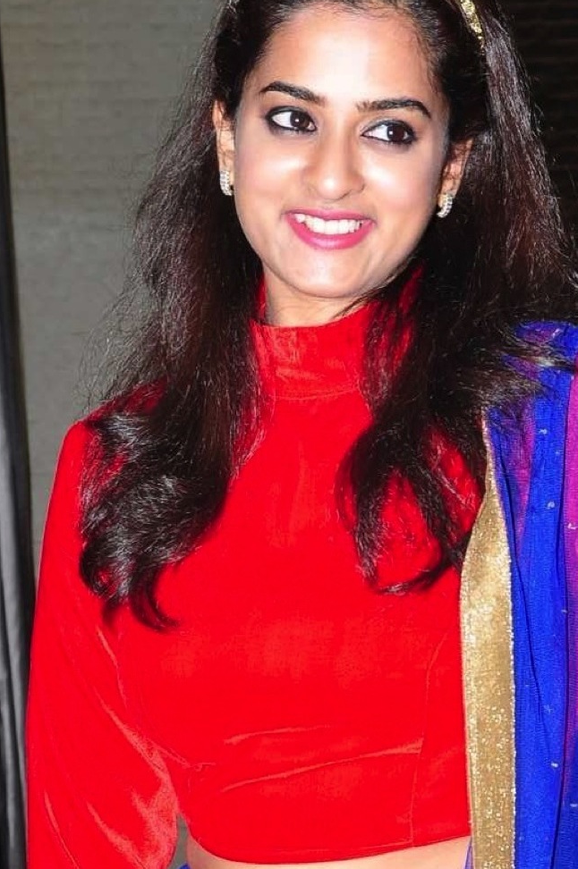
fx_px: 3499
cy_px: 687
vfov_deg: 14.1
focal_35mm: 145
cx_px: 390
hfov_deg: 9.4
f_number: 9
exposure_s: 1/125
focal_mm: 48
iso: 400
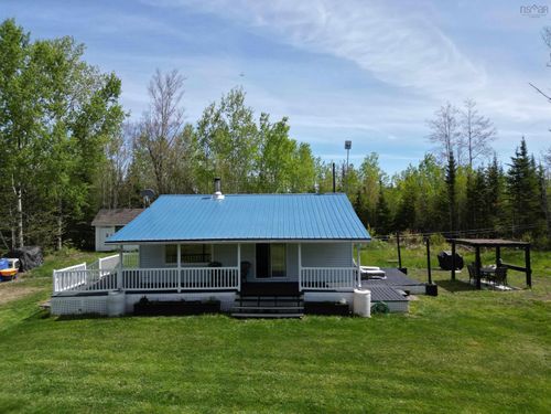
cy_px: 207
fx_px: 382
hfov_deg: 71.6
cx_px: 276
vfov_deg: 56.8
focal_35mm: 24
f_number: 1.7
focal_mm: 6.72
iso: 110
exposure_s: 1/2500
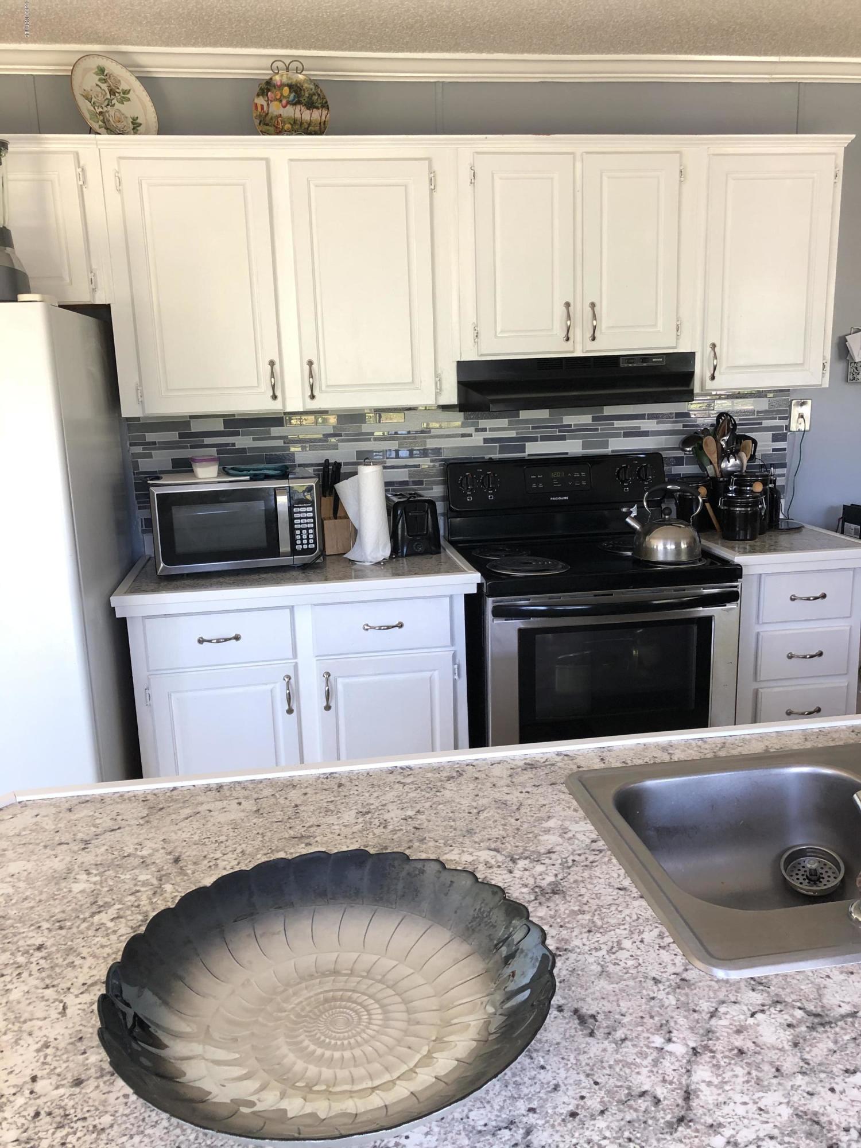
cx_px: 430
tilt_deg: -12.2
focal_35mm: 28
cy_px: 574
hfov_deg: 49.7
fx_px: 929
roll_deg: +2.3
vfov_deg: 63.4
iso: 40
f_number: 1.8
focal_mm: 4
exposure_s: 1/20
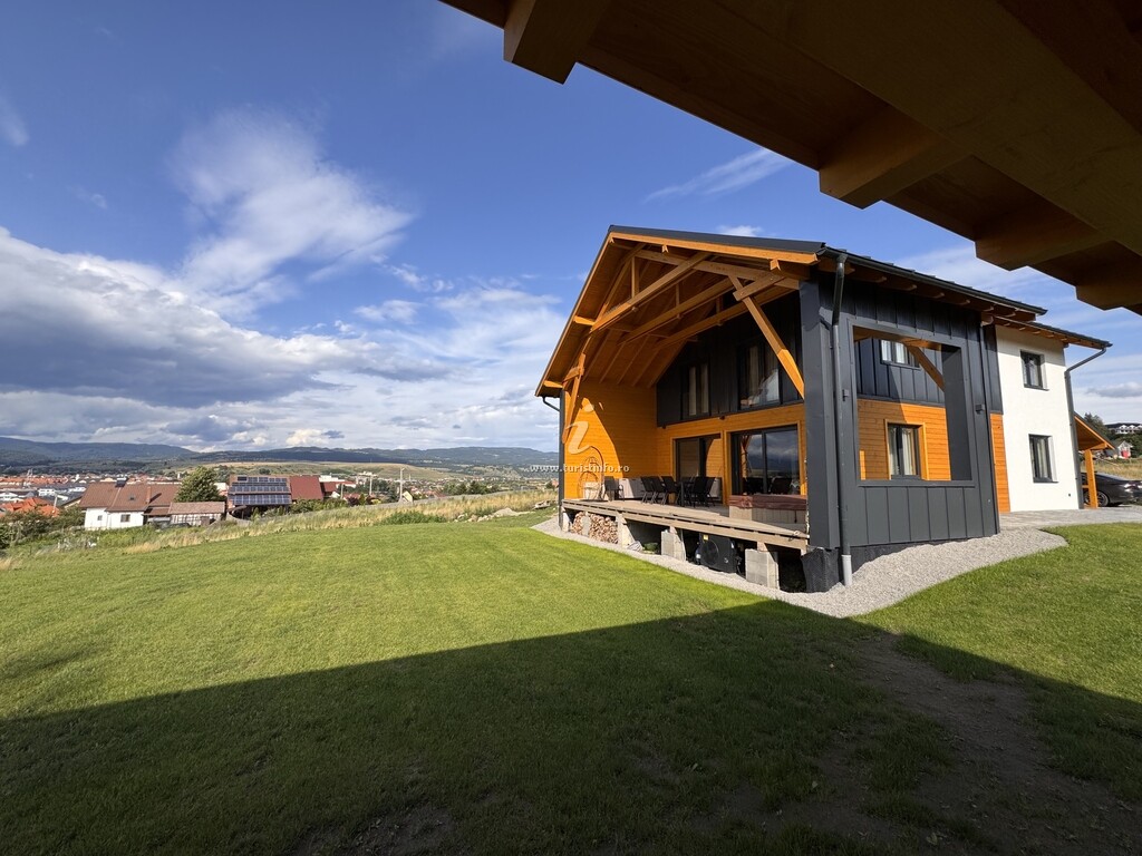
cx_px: 571
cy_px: 428
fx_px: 462
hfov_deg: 102.1
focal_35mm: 14
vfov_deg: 85.7
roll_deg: -1.0
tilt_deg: +6.8
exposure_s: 1/2273
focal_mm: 2.22
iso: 50
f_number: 2.2
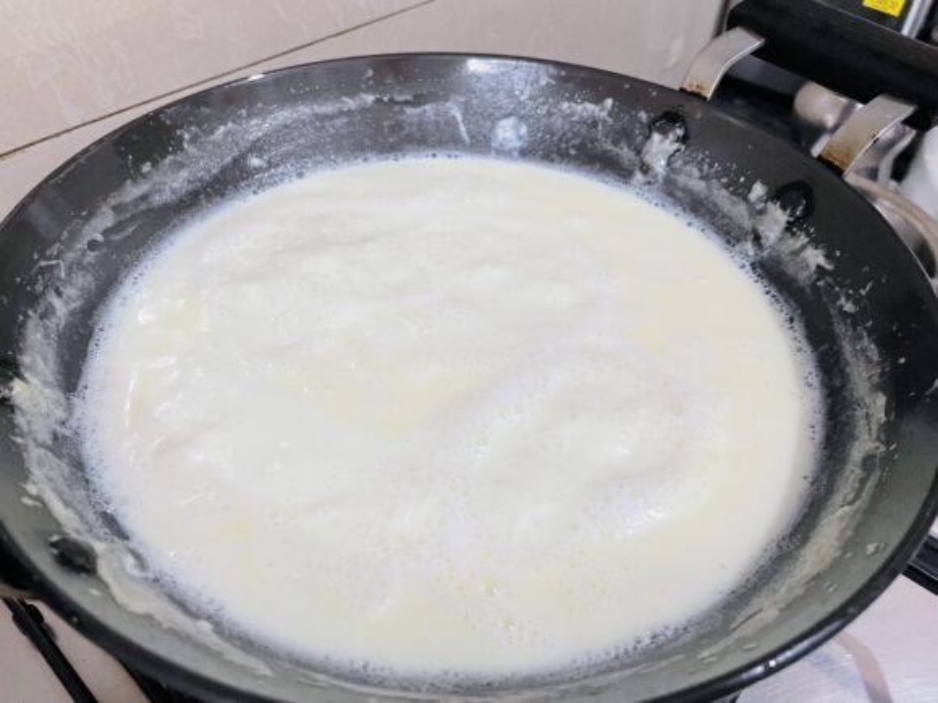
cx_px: 469
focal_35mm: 26
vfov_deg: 53.1
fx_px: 705
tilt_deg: -42.6
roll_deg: -2.8
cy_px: 352
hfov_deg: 67.3
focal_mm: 4.2
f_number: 1.6
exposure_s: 1/50
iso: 100
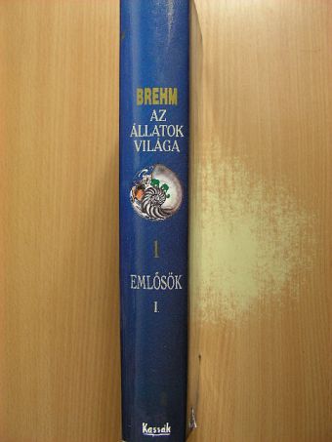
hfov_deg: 35.2
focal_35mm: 41
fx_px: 524
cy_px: 221
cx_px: 166
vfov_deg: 45.8
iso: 110
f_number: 3.5
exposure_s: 1/31
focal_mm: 6.8
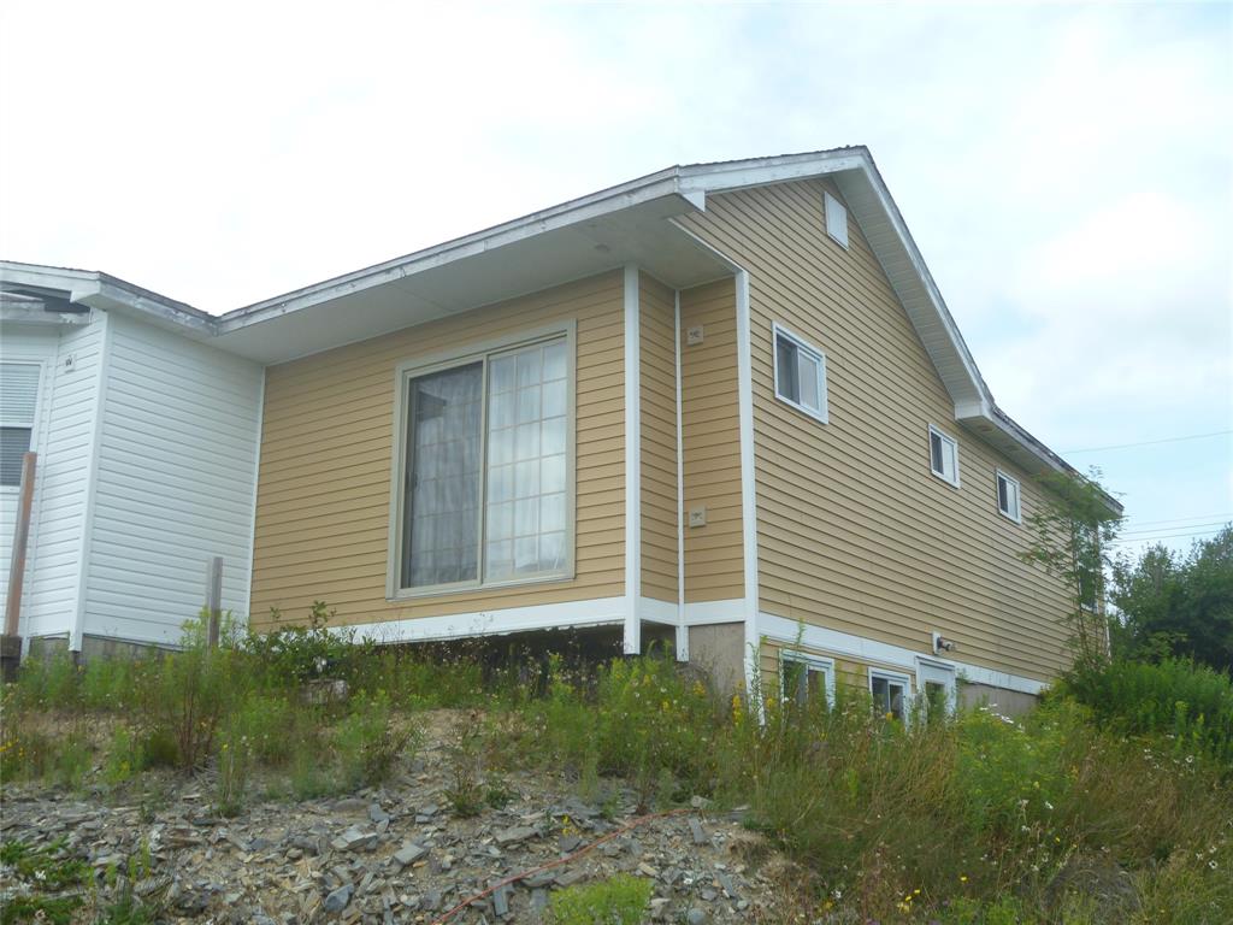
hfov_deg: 52.6
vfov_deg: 40.7
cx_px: 616
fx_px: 1247
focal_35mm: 35
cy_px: 462
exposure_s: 1/200
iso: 80
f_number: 4.5
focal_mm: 6.3
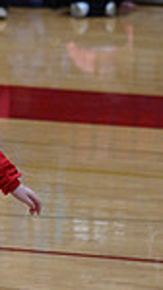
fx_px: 5929
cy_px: 192
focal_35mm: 769
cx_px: -318
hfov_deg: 1.6
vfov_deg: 2.8
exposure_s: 1/400
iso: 4000
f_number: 4
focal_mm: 190
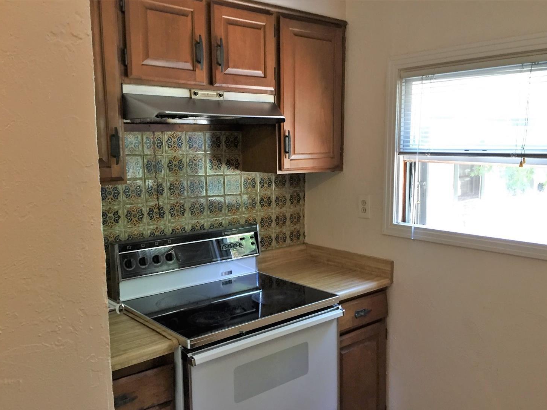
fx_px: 474
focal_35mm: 30
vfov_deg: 46.8
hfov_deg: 60.0
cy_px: 212
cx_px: 279
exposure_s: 1/30
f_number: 2.2
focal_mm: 4.15
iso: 125
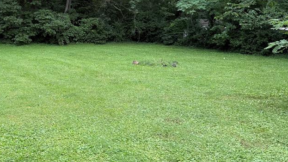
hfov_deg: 45.9
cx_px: 76
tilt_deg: +0.6
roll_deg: +0.4
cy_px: 26
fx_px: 328
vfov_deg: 27.0
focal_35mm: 43
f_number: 1.78
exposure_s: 1/450
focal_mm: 6.76
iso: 80
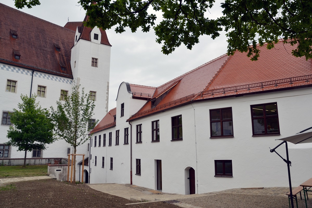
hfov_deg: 67.4
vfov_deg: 47.9
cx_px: 156
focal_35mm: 27
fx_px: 234
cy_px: 104
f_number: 6.3
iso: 100
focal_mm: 18
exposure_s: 1/160
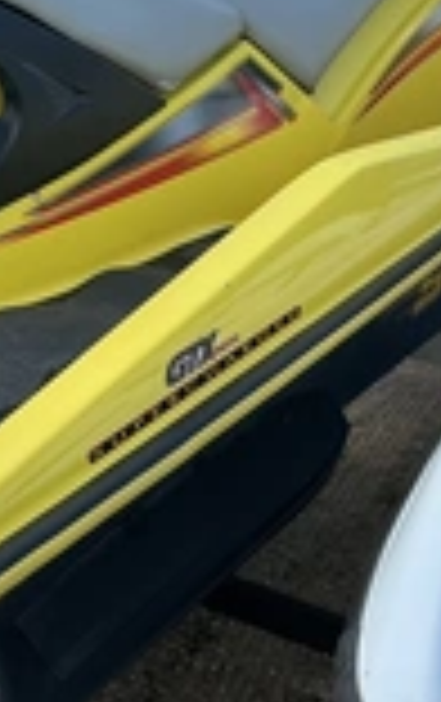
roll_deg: +3.4
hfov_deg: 16.9
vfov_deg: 26.8
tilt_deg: -15.6
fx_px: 1456
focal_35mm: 76
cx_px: 4
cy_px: 198
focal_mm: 3
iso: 25
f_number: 1.8
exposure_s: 1/666
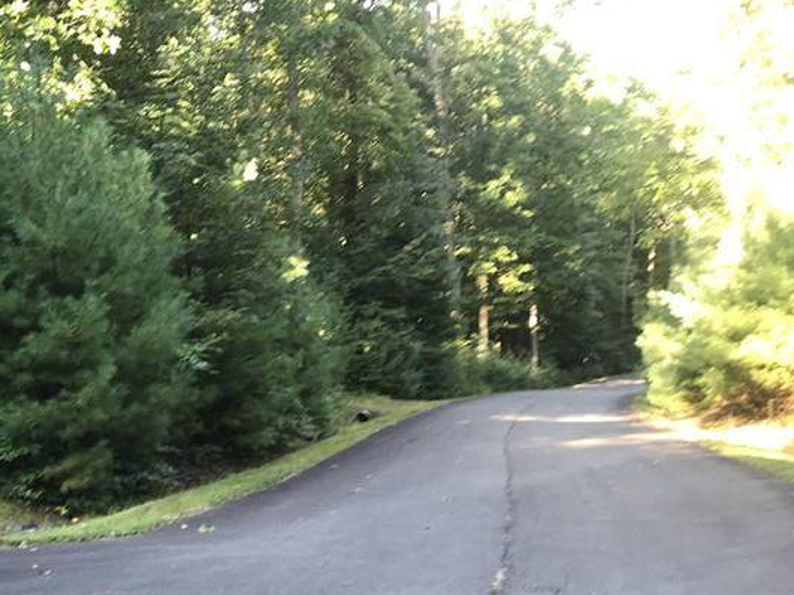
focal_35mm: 54
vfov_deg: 26.8
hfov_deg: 33.3
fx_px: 1238
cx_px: 46
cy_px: 422
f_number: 1.8
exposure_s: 1/60
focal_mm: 3.99
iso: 32
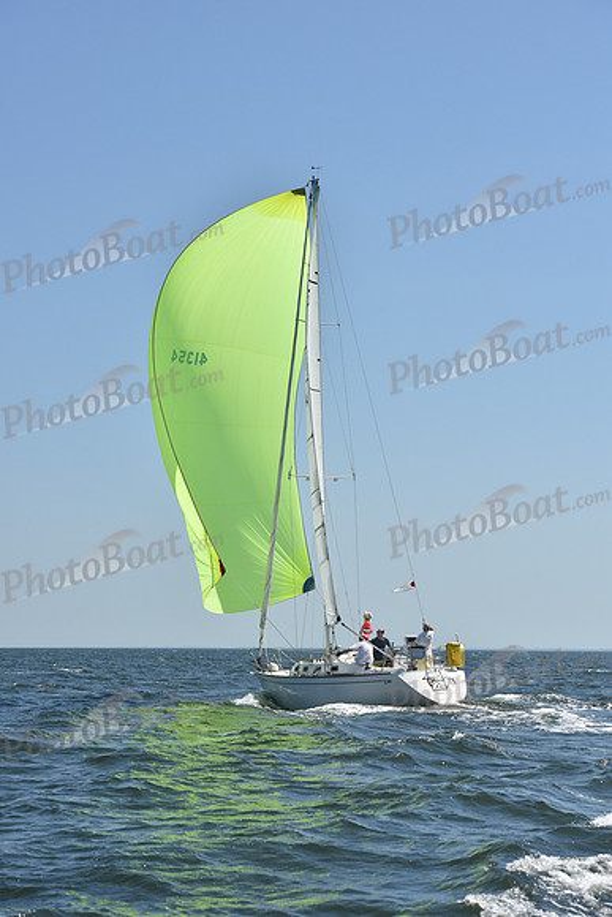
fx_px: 2192
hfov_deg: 15.9
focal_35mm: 86
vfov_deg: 23.6
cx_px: 306
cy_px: 458
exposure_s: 1/1250
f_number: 8
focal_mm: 86
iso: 250
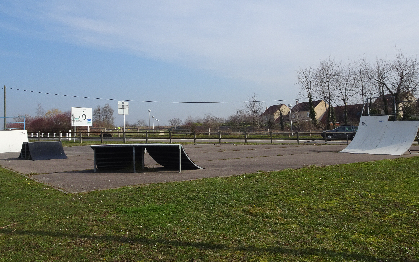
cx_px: 212
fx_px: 365
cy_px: 91
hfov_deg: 59.7
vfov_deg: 39.0
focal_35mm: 32
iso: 80
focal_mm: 4.6
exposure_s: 1/1000
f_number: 3.5
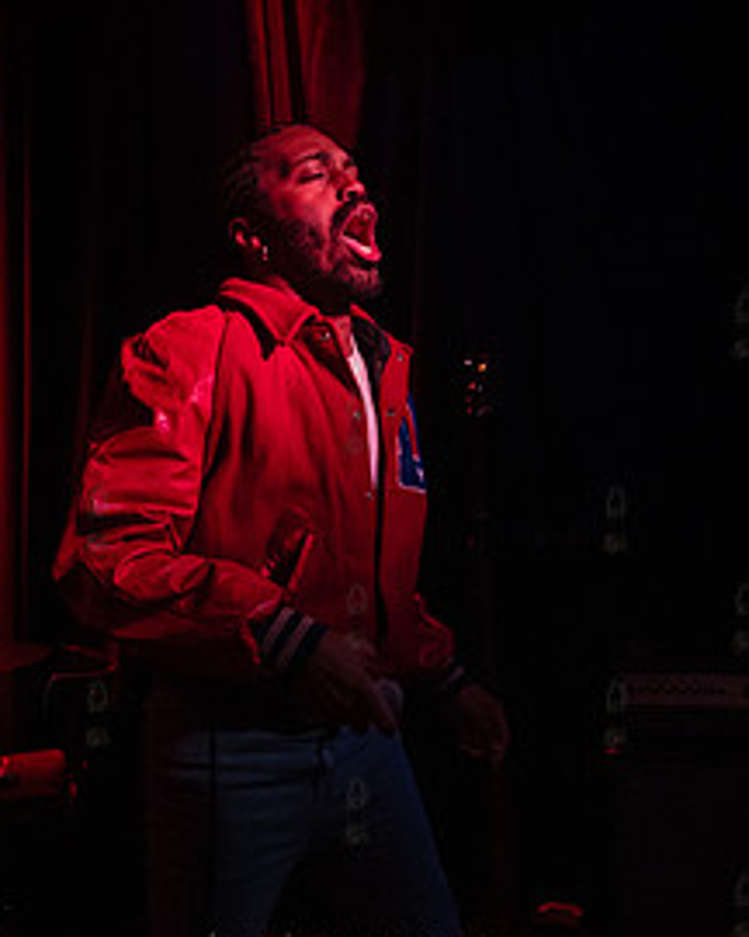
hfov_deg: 30.2
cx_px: 355
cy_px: 614
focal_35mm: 50
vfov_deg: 37.0
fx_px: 1385
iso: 12800
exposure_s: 1/320
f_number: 3.5
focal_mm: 32
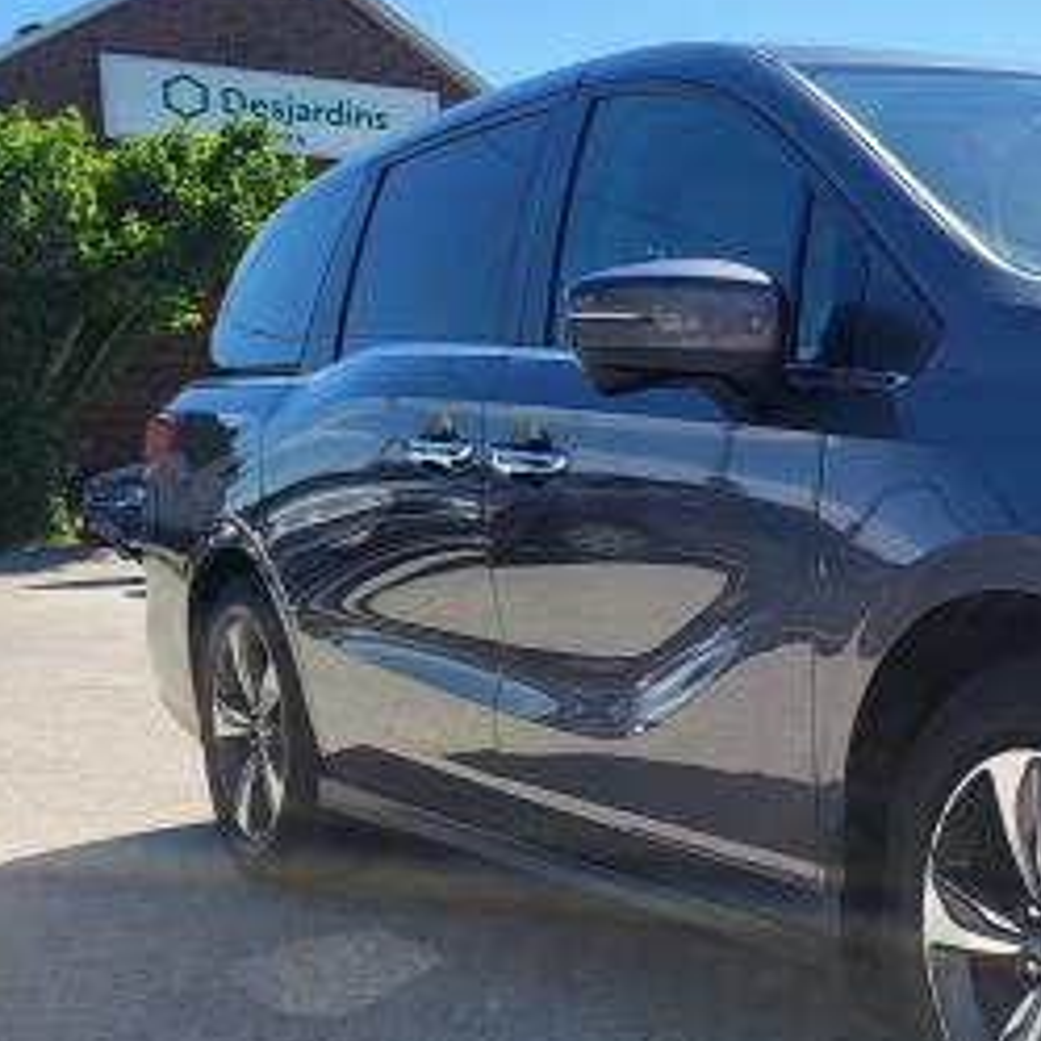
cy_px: 602
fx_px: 2007
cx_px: 1317
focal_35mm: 59
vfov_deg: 29.0
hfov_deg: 25.4
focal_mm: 5.4
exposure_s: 1/1874
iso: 40
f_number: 1.8
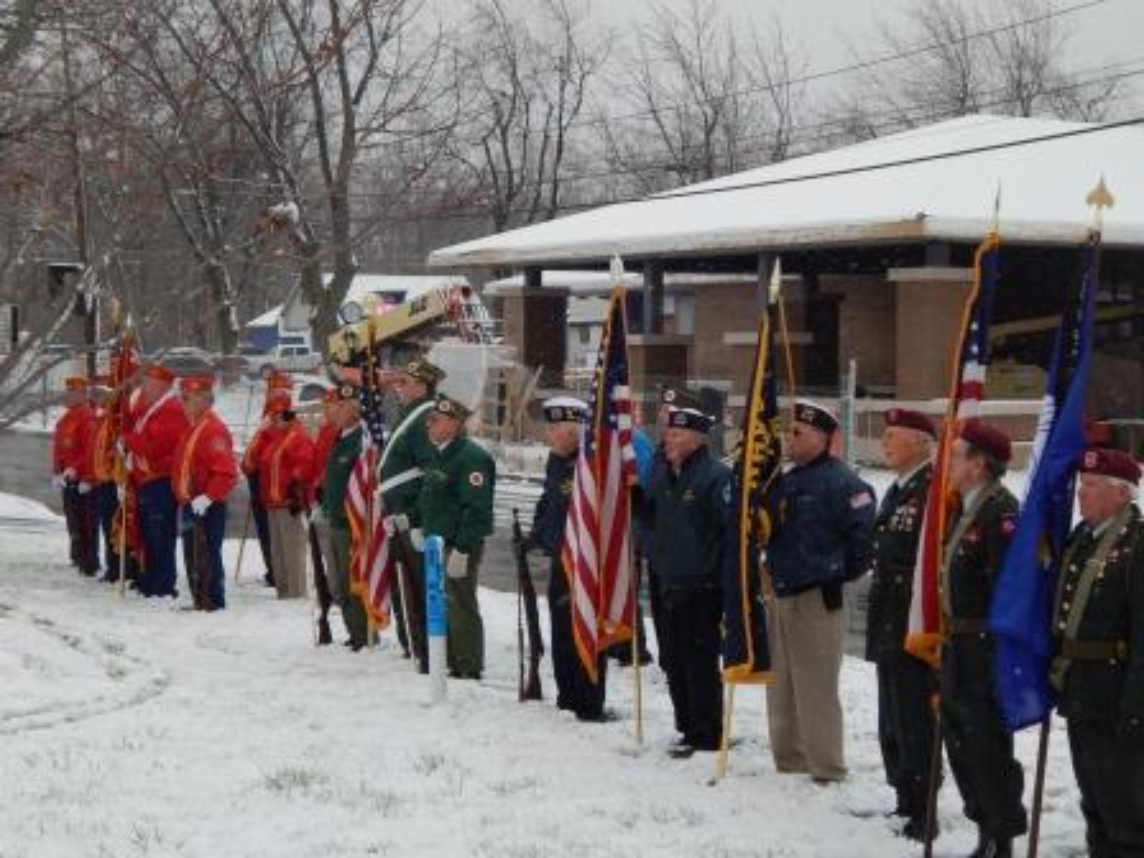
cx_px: 572
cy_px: 429
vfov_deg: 21.3
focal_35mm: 69
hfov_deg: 28.2
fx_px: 2280
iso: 125
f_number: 4.1
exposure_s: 1/200
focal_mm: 12.3
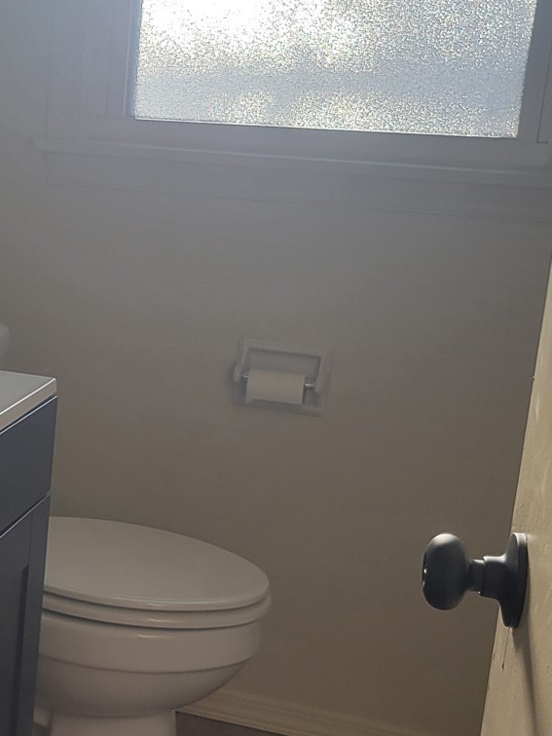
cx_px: -89
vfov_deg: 29.4
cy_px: 422
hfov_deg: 20.9
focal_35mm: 66
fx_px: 1403
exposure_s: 1/152
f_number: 1.8
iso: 40
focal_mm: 5.4
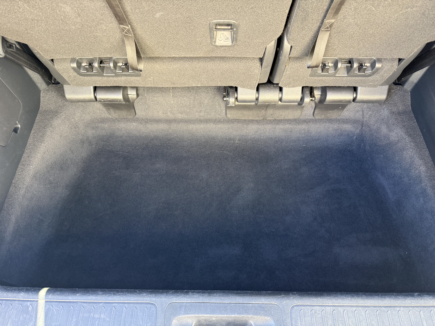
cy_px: 163
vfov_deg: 56.8
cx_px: 218
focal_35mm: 24
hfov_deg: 71.6
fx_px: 302
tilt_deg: -65.6
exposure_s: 1/60
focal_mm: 6.76
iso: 200
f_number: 1.78
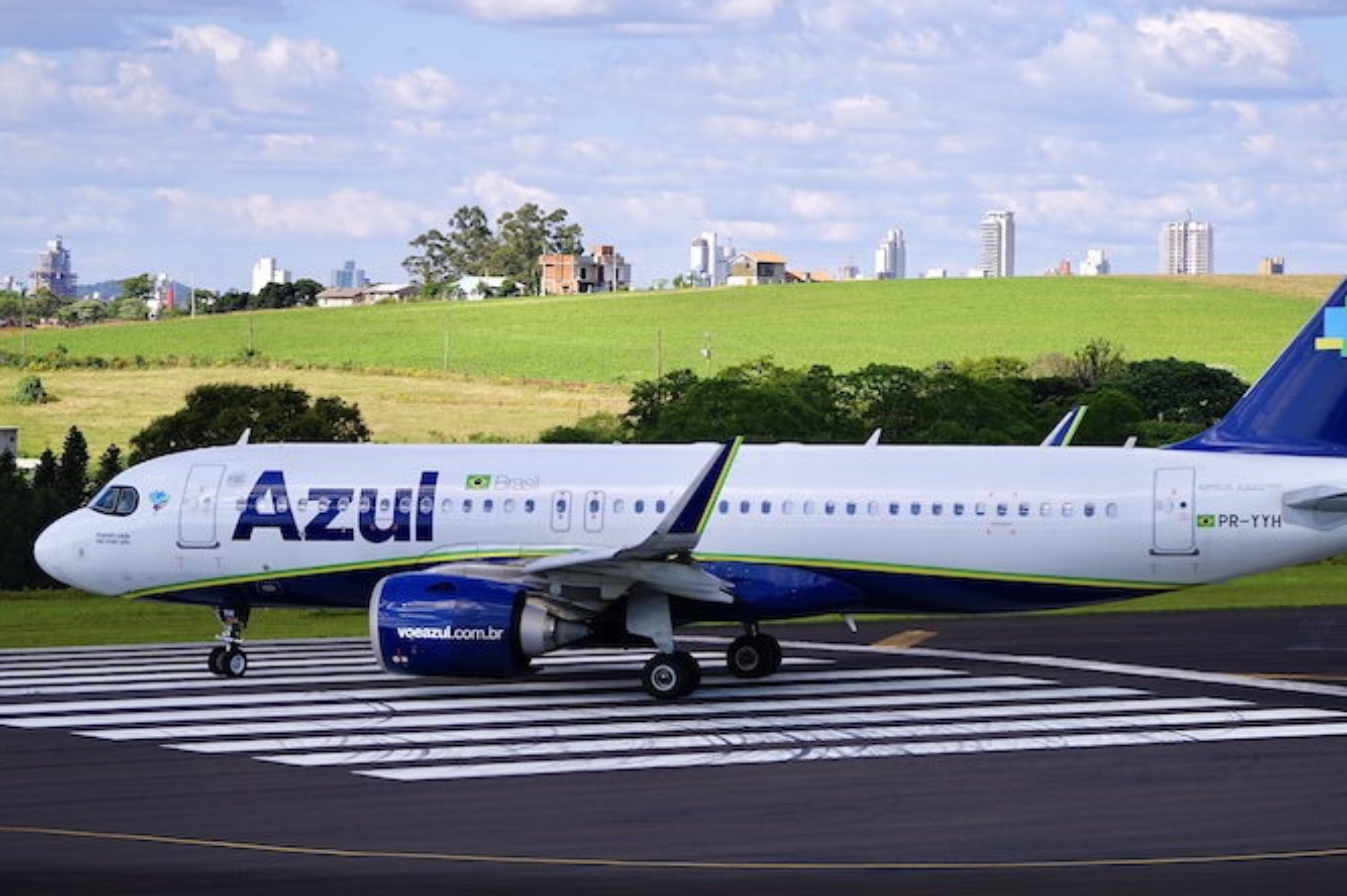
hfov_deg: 13.7
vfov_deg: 9.1
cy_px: 401
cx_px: 798
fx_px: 5609
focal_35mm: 150
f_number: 2.8
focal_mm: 125
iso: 100
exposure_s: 1/1600
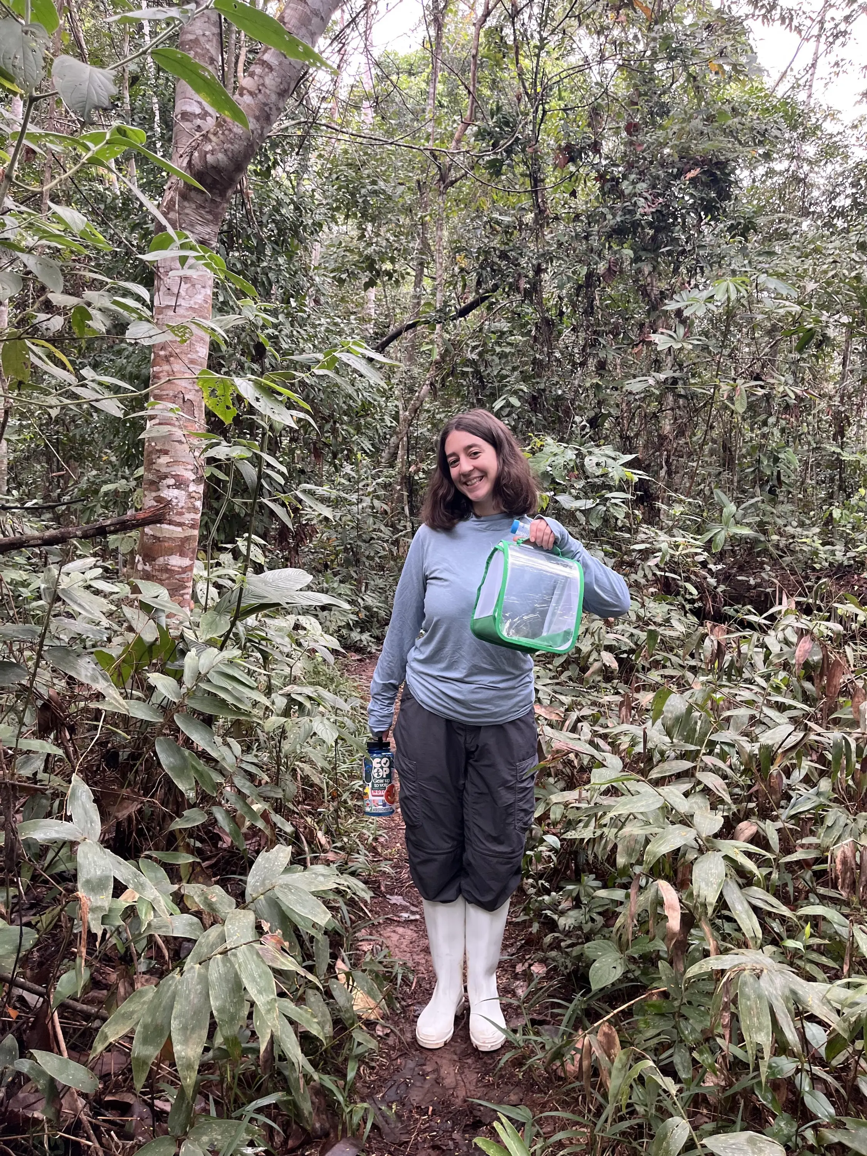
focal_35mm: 26
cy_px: 578
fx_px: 868
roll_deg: -2.5
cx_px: 434
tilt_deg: -3.5
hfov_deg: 53.1
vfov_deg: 67.3
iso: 125
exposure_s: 1/121
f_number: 1.6
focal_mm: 5.1
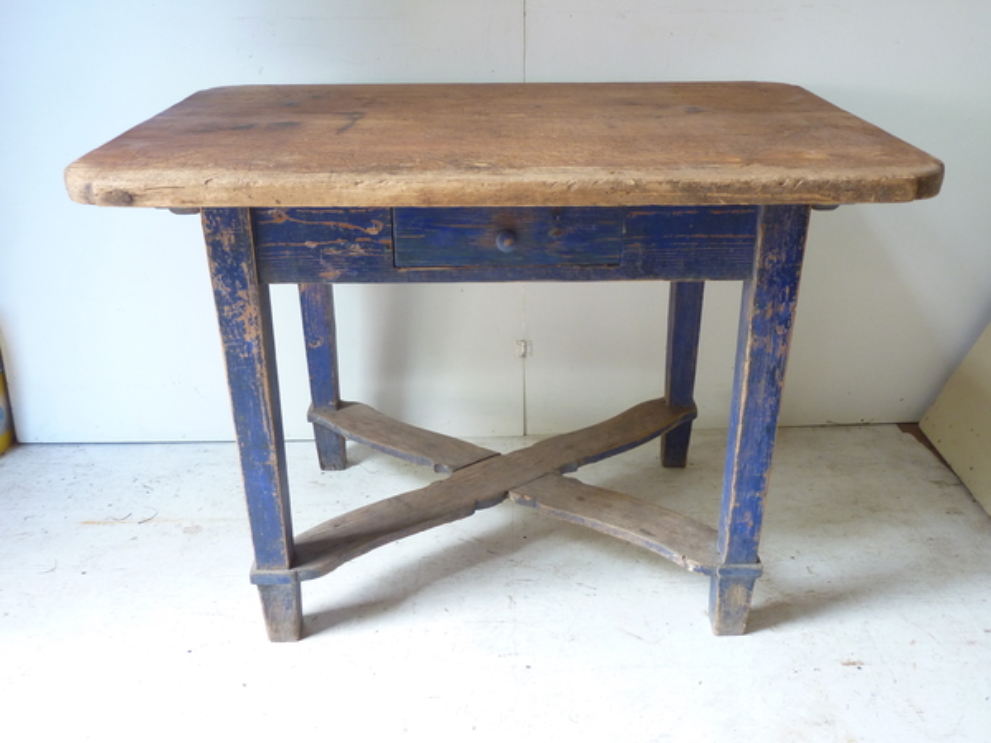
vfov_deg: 44.2
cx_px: 496
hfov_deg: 56.8
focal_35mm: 32
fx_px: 916
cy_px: 372
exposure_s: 1/30
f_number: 3.5
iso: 160
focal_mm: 5.3
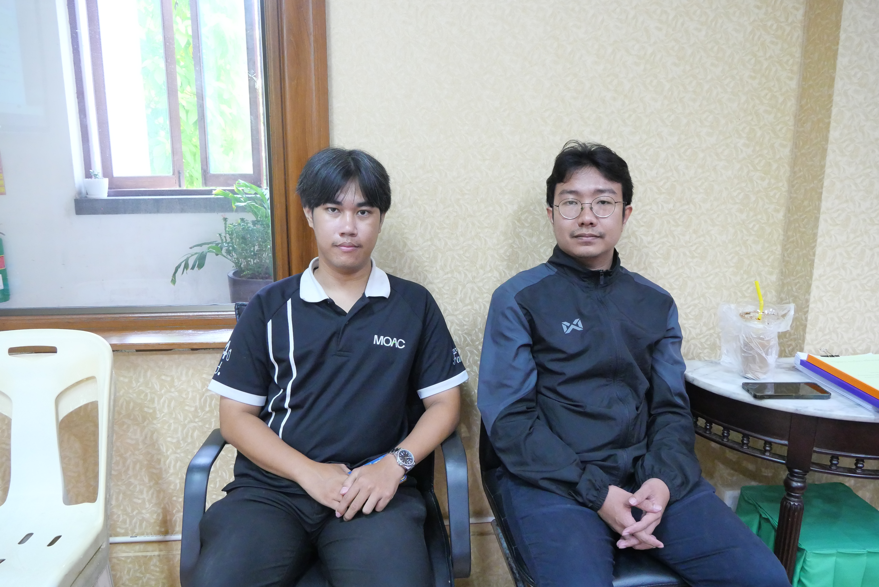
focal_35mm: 27
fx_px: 660
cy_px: 294
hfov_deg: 67.3
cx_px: 440
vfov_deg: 48.0
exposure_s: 1/20
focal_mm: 13
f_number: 5
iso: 3200
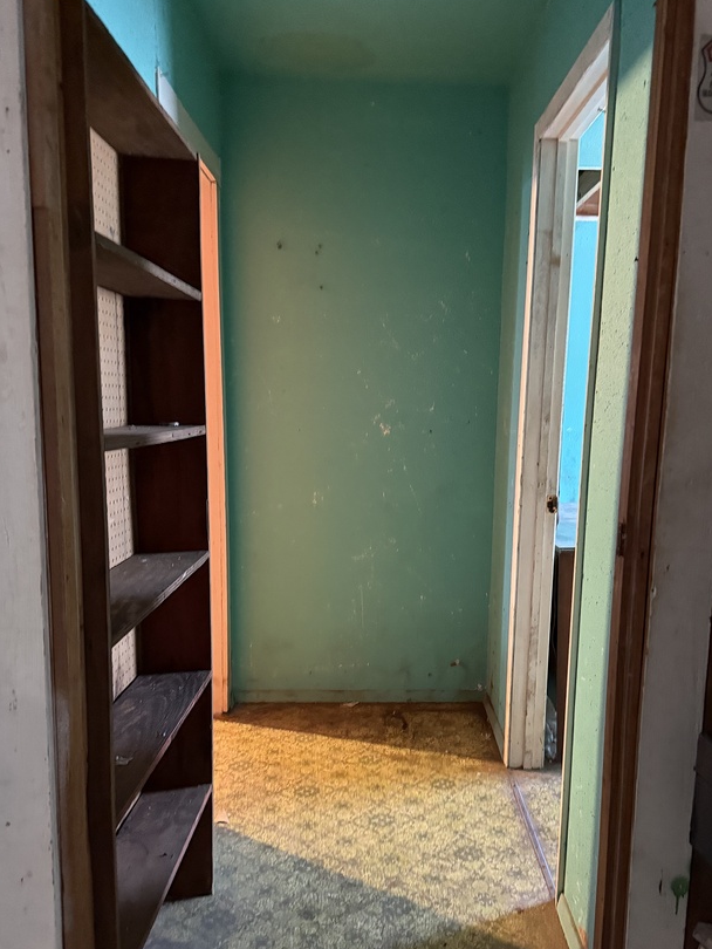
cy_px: 568
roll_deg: -1.9
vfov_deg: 56.4
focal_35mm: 32
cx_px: 404
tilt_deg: -8.3
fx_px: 877
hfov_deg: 44.1
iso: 1000
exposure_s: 1/32
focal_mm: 6.76
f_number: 1.78
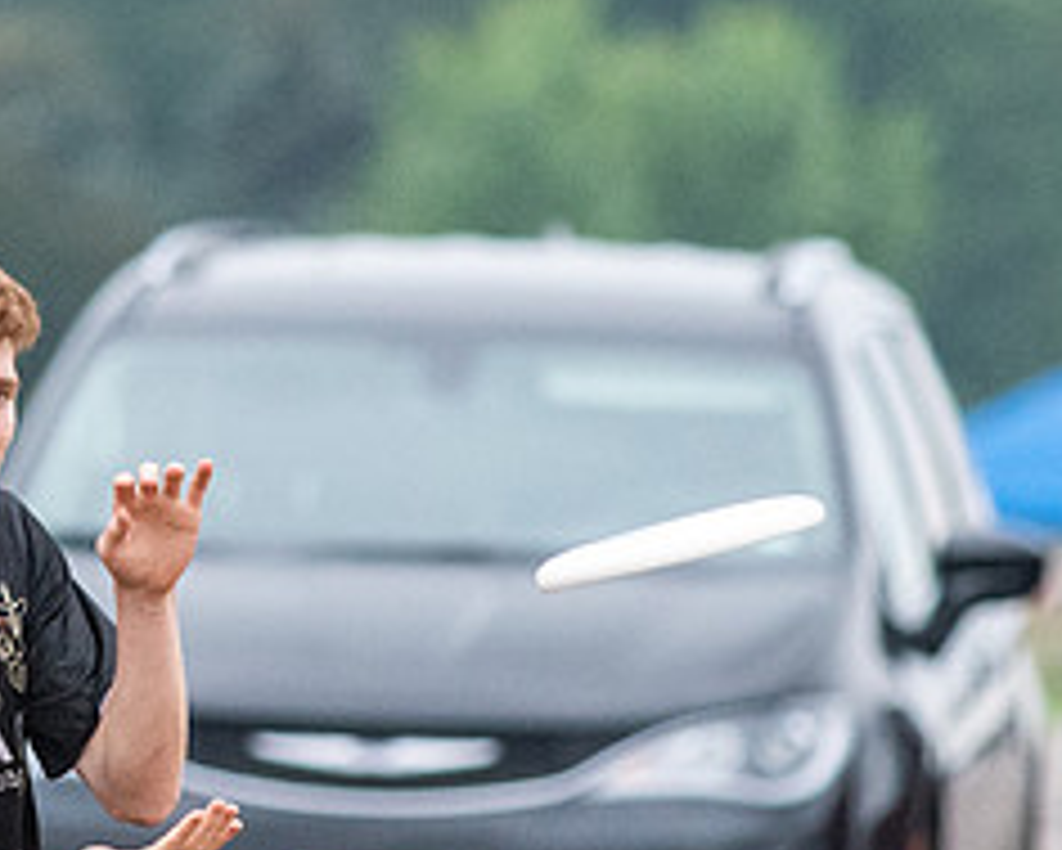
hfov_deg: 1.2
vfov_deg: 0.9
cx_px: -32
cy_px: 367
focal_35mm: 1654
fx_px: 52009
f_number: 5
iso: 1600
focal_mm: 300
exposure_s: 1/2500
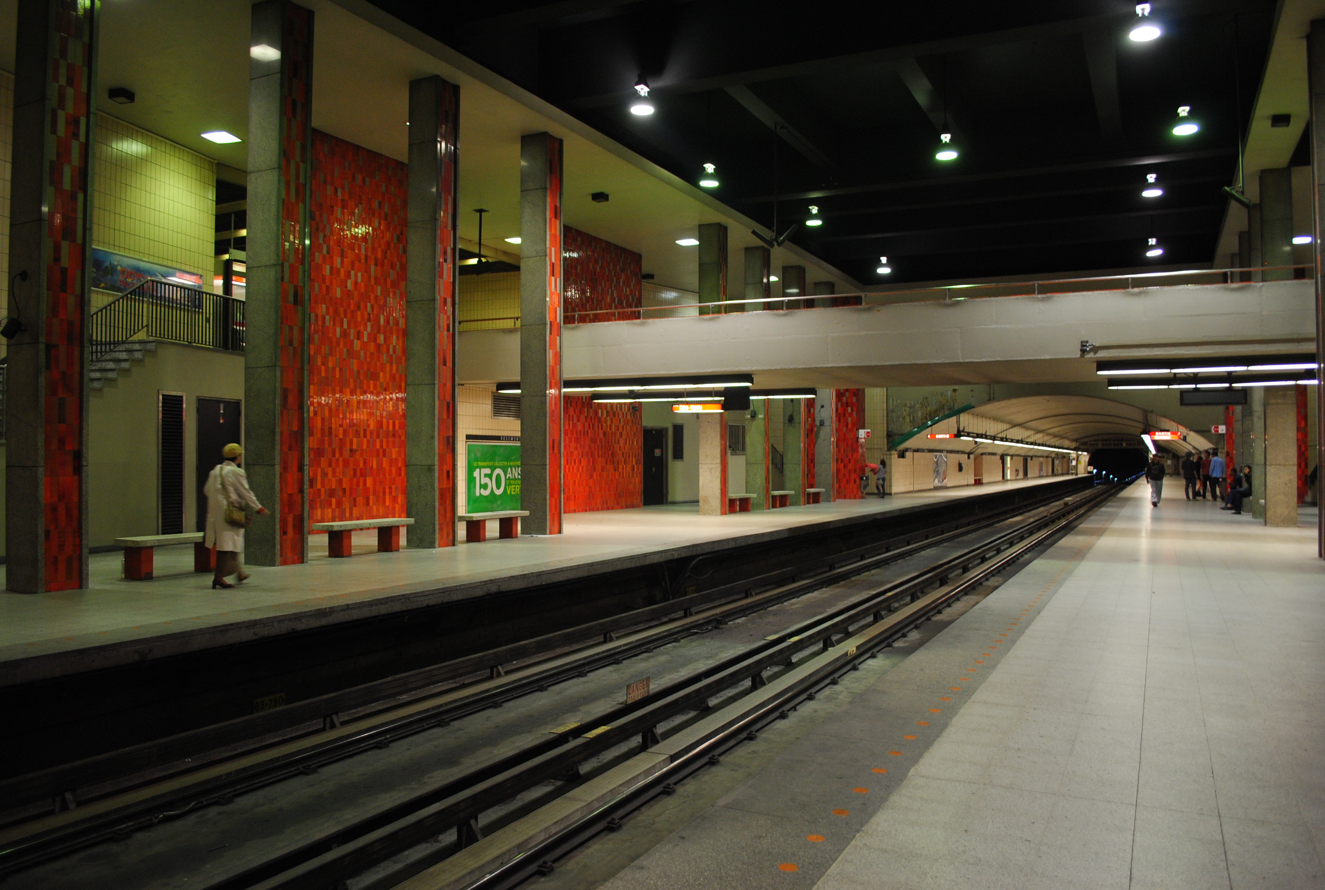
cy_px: 445
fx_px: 996
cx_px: 662
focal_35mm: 27
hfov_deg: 67.3
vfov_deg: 48.1
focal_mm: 18
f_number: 3.5
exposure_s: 1/15
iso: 400
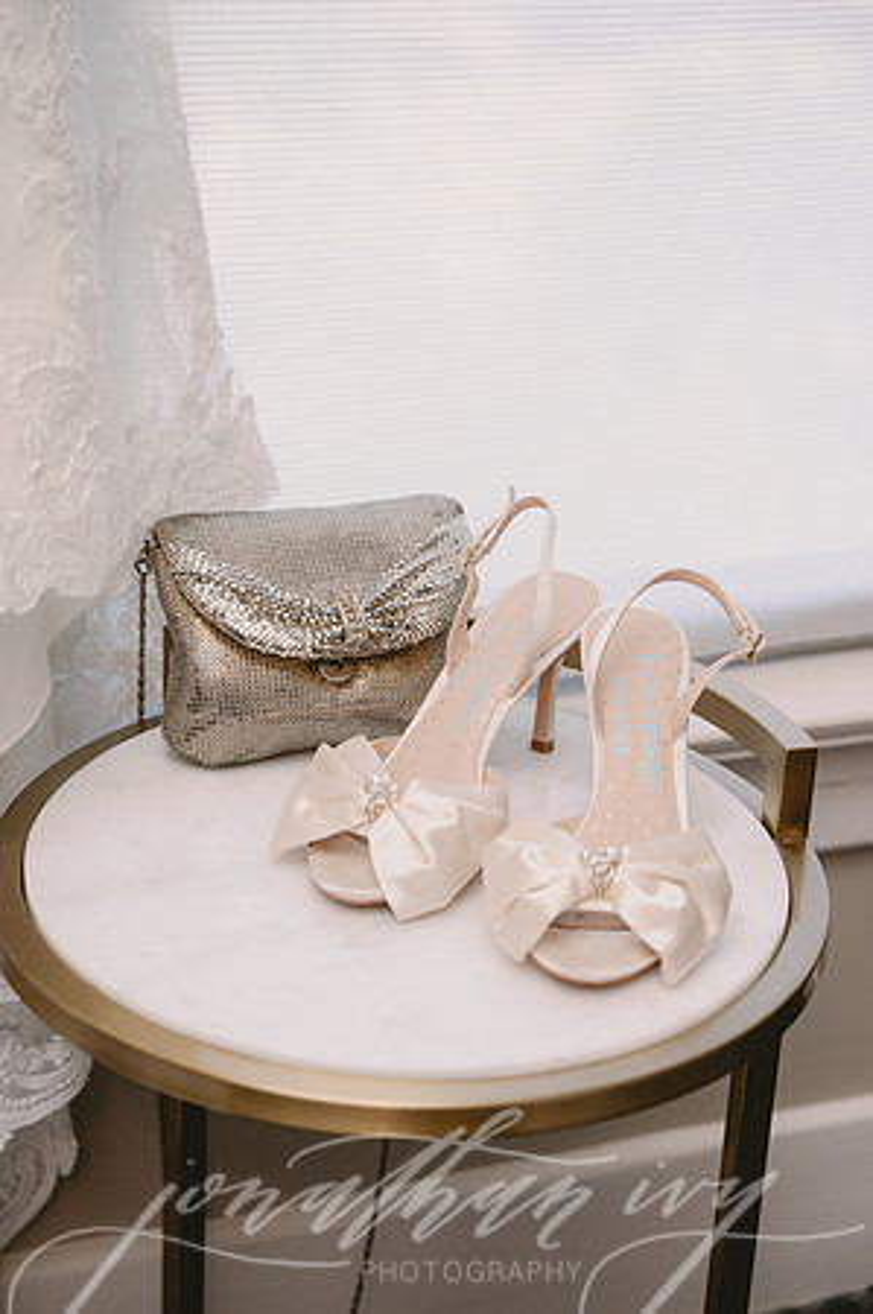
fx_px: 2552
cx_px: 436
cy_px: 657
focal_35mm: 70
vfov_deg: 28.9
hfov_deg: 19.4
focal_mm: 70
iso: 800
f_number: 4
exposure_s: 1/800
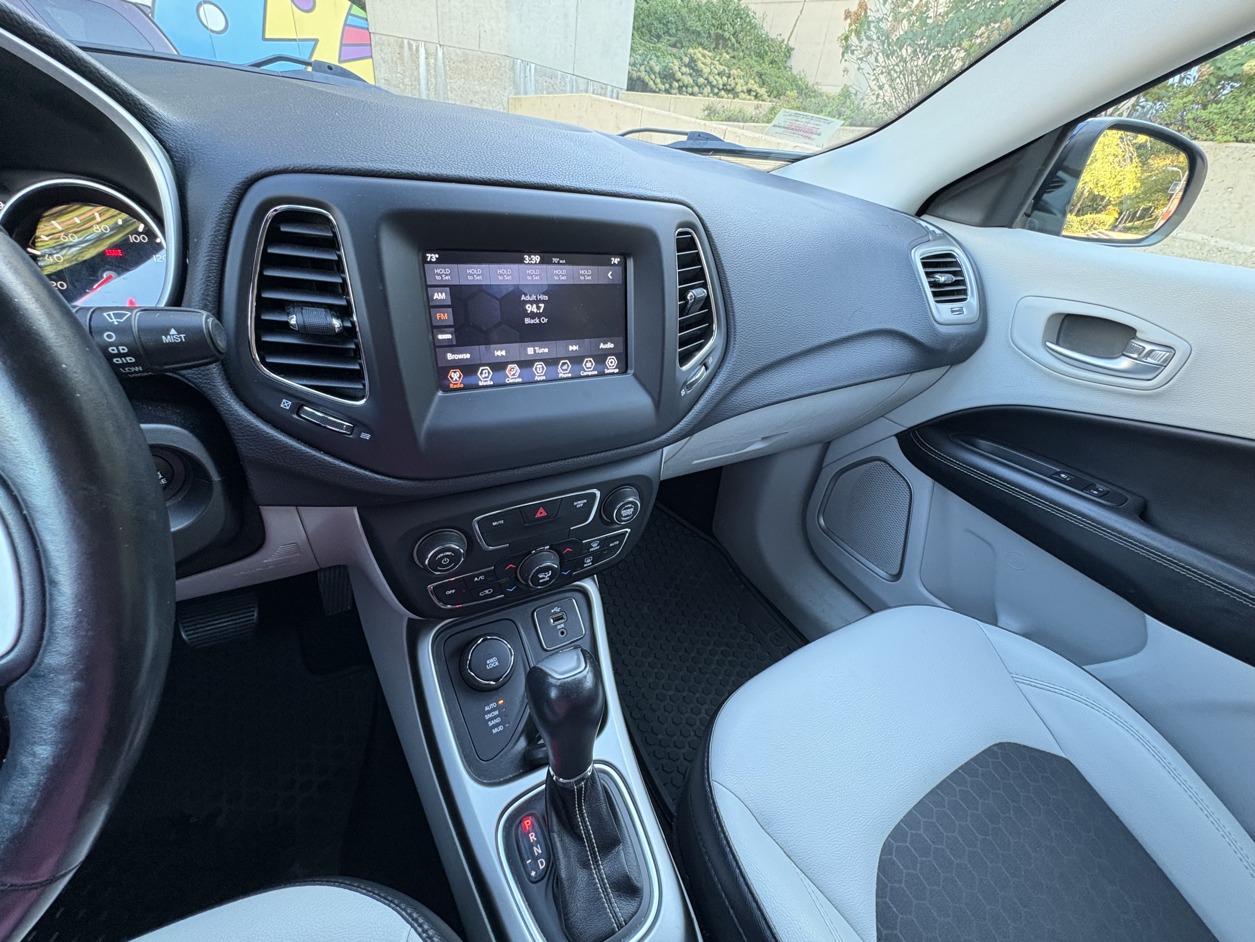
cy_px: 471
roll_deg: -8.1
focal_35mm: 14
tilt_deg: -31.5
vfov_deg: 85.7
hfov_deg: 102.1
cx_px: 628
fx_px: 508
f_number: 2.2
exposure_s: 1/57
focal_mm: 2.22
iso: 400
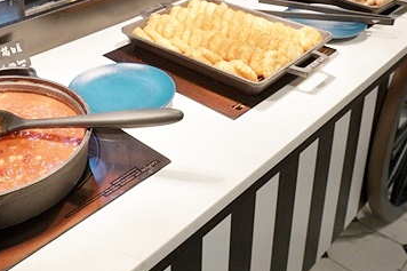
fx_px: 508
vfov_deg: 28.0
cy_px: -3
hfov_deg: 43.1
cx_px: 142
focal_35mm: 45
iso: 400
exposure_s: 1/100
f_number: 4.5
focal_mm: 20
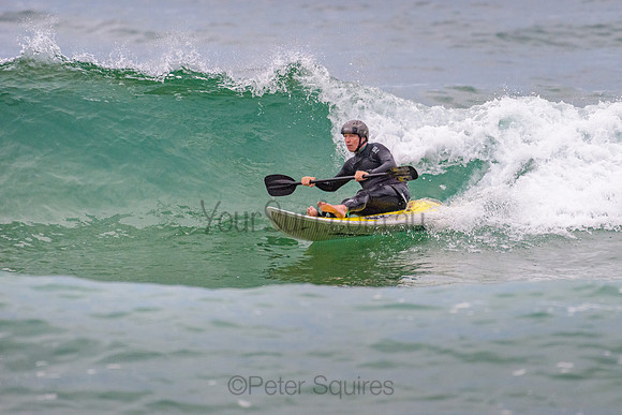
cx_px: 381
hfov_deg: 3.4
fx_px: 10588
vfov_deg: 2.2
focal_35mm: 613
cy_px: 161
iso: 1400
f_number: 5.6
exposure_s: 1/1250
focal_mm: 500
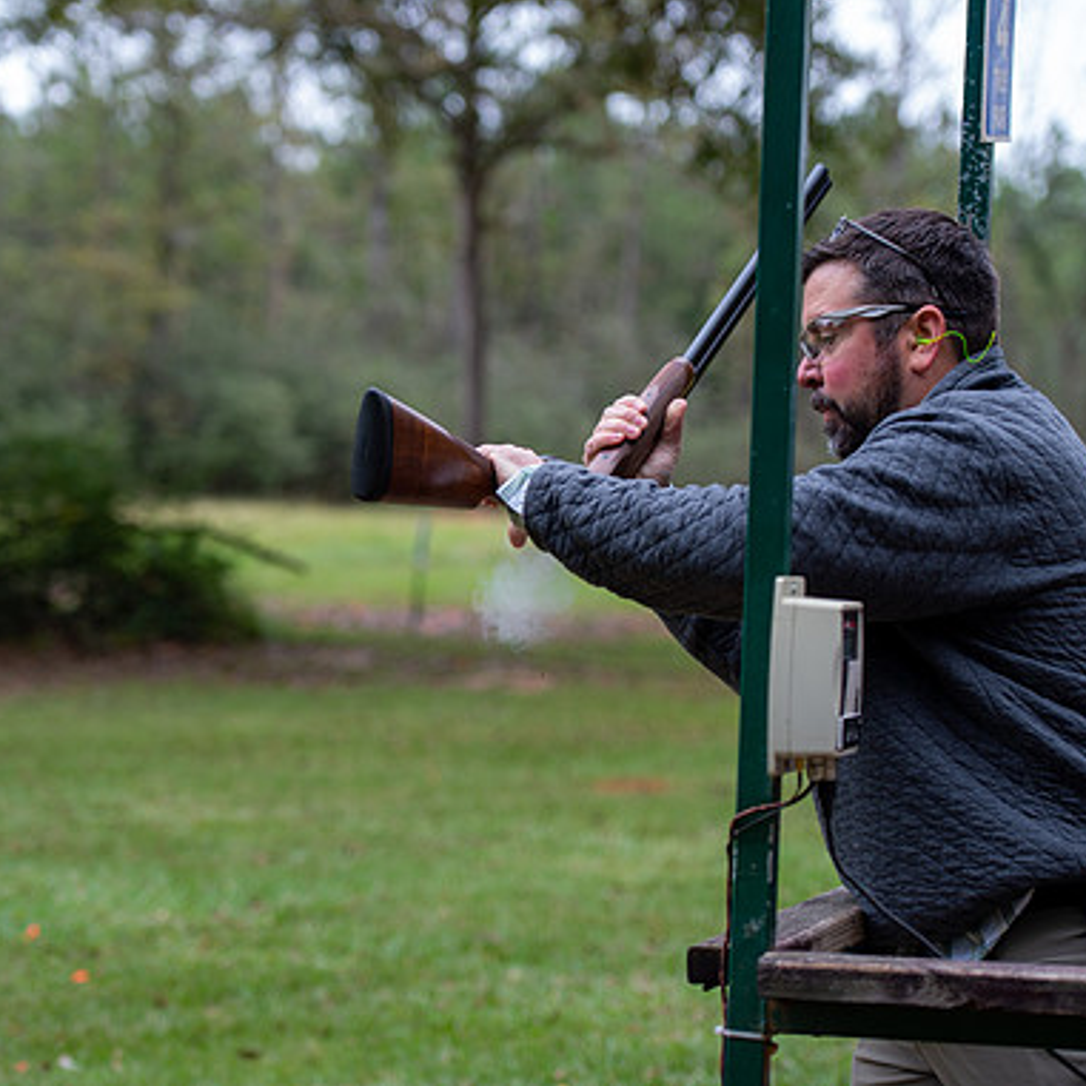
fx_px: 3904
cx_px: 493
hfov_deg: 15.8
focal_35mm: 110
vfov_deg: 15.8
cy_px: 539
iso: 320
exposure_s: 1/250
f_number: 3.2
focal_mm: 85
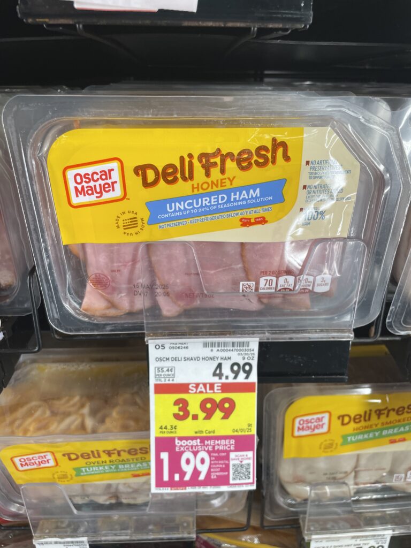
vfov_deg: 67.3
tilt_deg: -24.8
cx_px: 206
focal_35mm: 26
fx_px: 412
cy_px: 274
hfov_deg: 53.1
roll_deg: -0.1
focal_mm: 4.2
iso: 64
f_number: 1.6
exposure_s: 1/121
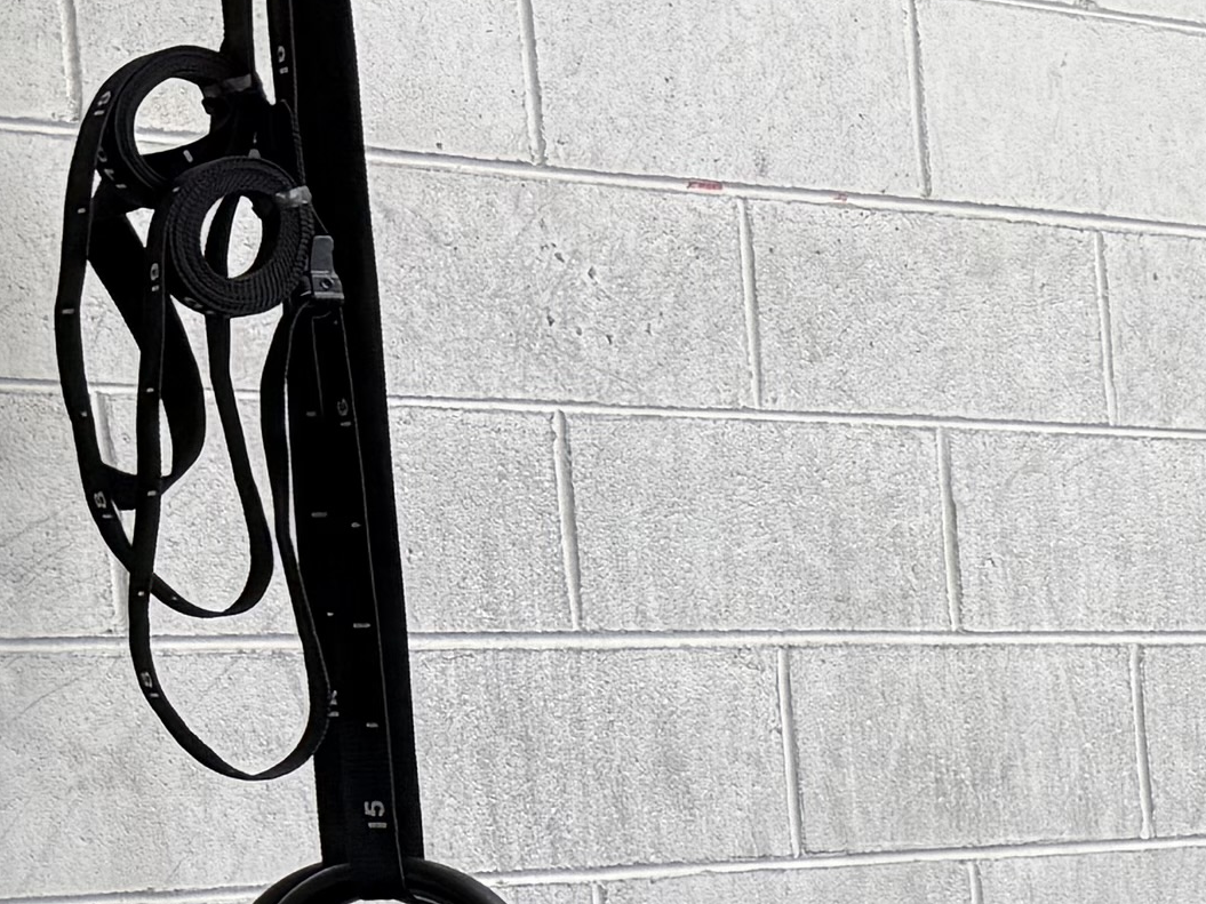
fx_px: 4529
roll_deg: +1.6
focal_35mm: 130
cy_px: 1208
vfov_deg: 11.1
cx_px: 2740
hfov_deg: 12.5
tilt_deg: -5.6
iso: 64
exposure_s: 1/121
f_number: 1.78
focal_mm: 6.76
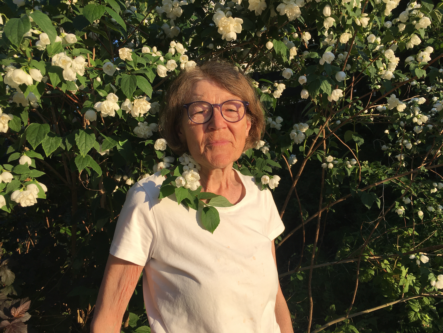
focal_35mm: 29
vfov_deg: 48.2
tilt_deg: -2.3
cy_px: 166
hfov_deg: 61.7
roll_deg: +3.4
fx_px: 371
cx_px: 222
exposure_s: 1/1068
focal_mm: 4.15
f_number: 2.2
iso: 25
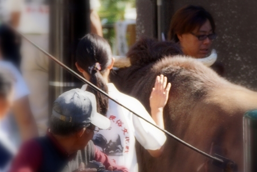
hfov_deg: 7.3
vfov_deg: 4.8
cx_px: 133
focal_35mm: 284
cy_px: 87
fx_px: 2028
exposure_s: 1/320
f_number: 5.6
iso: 200
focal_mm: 180
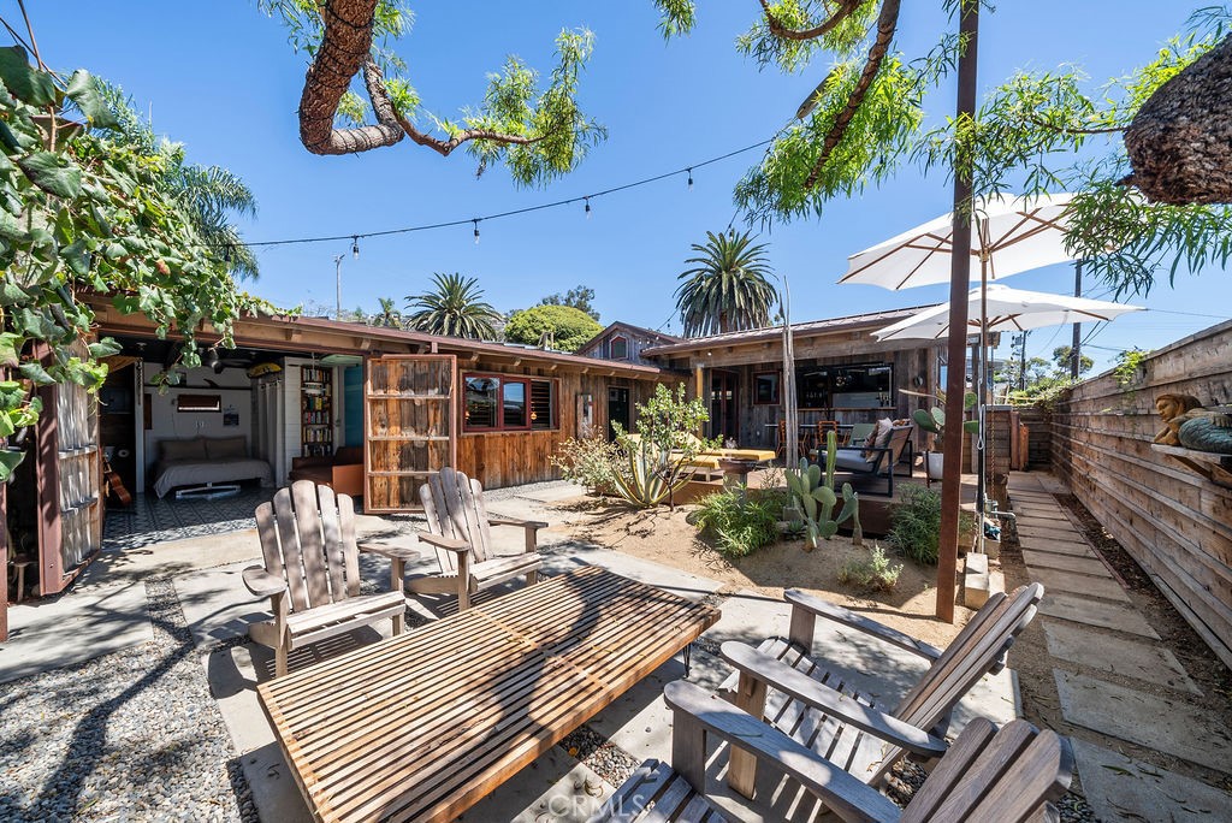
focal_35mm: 12
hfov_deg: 112.6
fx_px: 411
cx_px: 616
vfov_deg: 90.1
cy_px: 412
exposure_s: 1/25
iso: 80
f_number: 10
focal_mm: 12
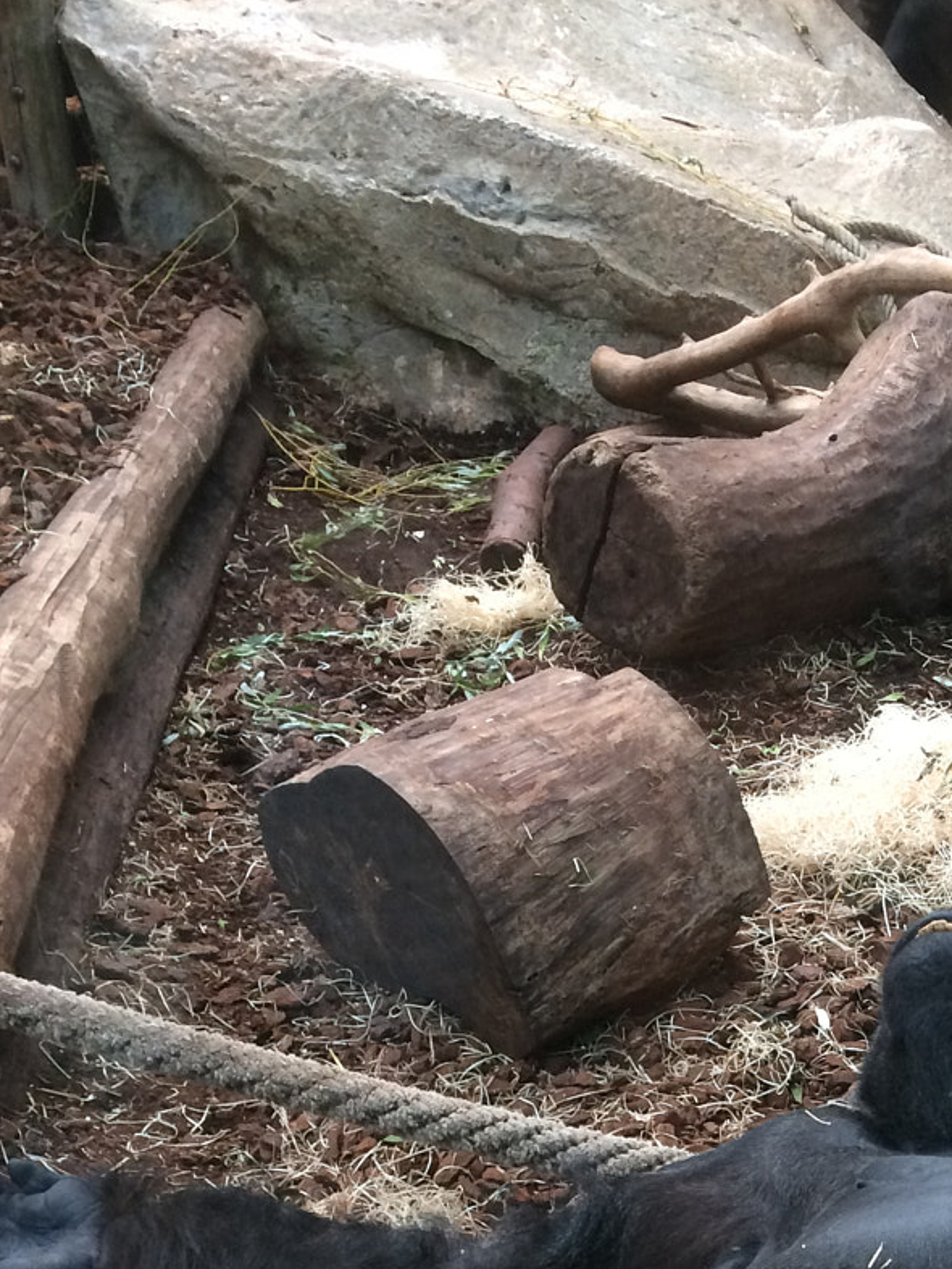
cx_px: 865
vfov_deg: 30.5
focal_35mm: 59
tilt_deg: -35.5
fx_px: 2162
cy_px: 1258
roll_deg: +1.5
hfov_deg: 24.1
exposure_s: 1/33
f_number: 2.2
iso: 64
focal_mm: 4.15
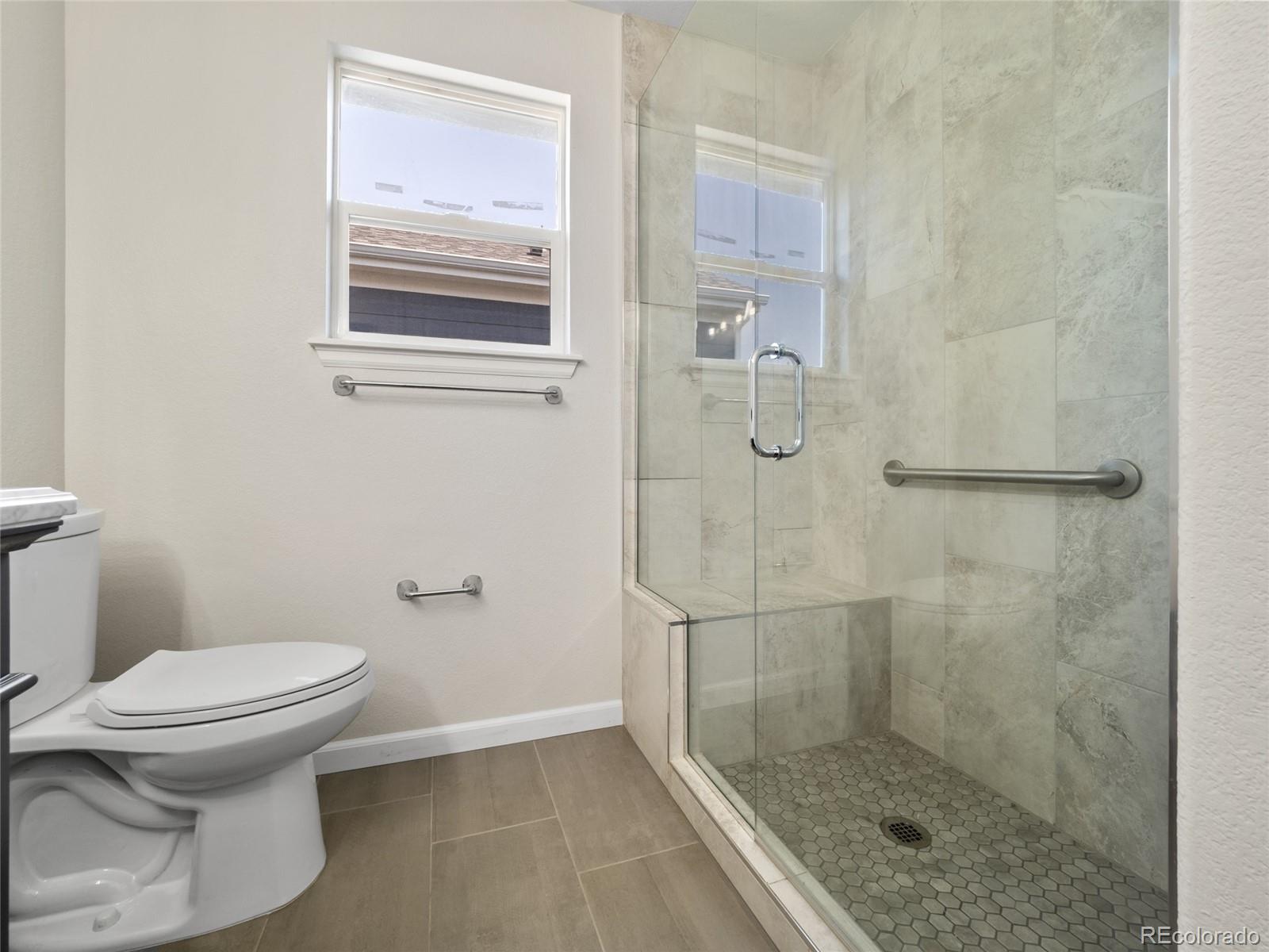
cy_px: 476
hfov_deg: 102.1
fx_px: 513
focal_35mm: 14
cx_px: 634
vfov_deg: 85.7
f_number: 9
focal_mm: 7
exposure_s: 1/3
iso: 200
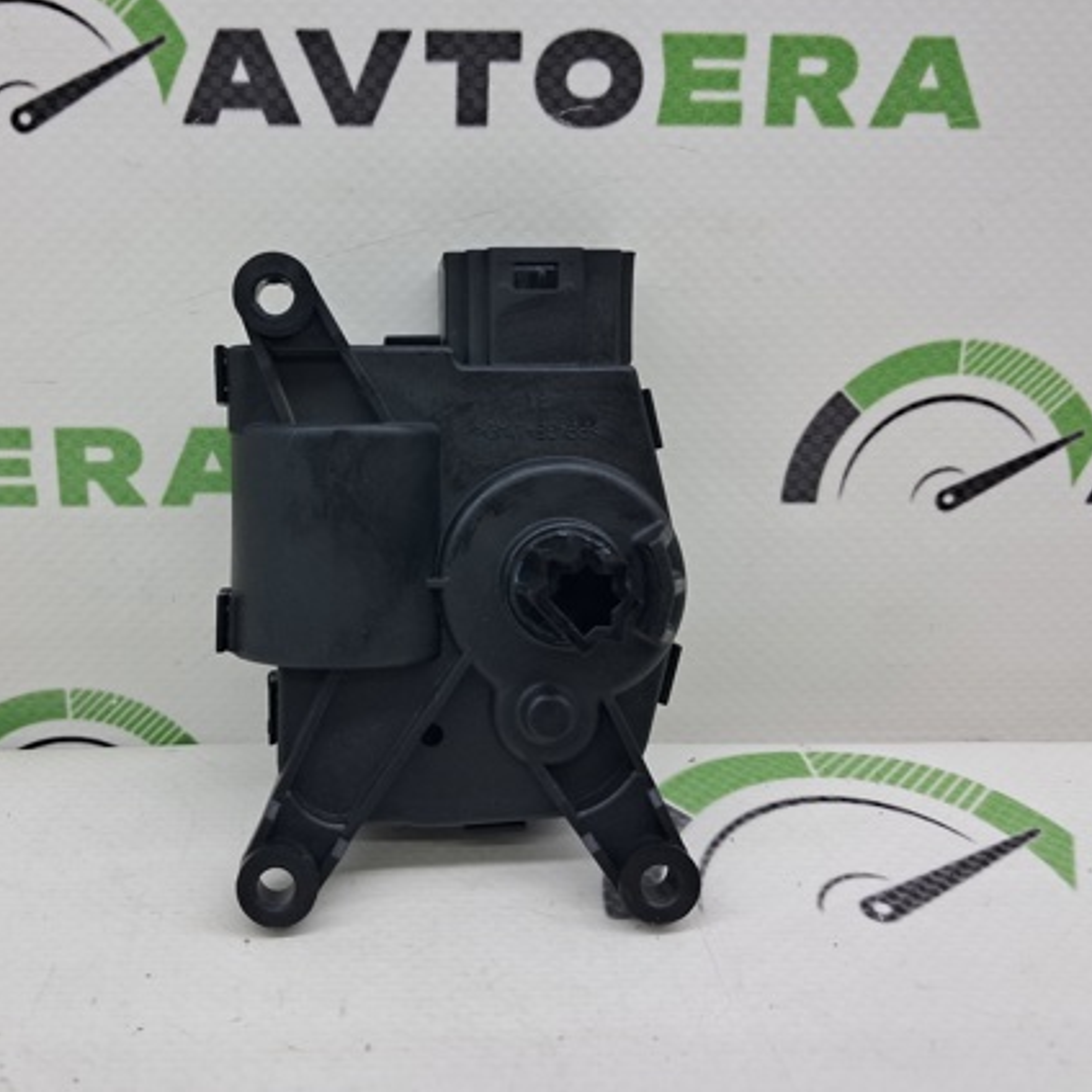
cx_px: 391
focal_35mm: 36
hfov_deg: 45.5
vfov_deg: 45.9
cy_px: 478
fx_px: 1285
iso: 50
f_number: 1.8
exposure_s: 1/60
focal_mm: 4
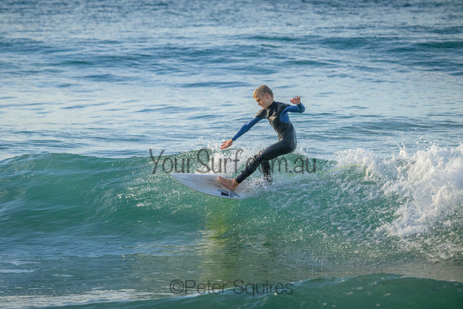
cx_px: 232
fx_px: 5917
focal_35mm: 460
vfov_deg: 3.0
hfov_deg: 4.5
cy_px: 154
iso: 2500
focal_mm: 460
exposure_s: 1/2000
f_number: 11
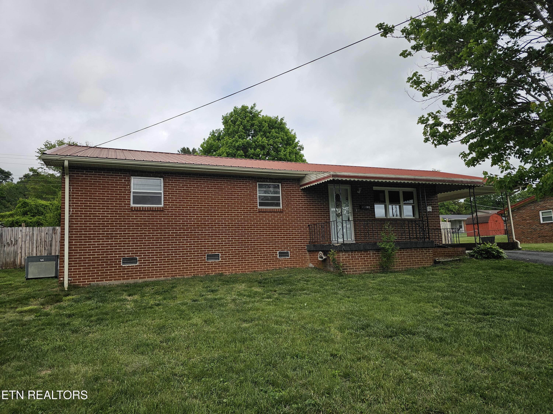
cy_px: 207
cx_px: 276
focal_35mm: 23
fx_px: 367
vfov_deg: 58.9
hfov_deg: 73.9
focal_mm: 6.3
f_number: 1.7
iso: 16
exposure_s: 1/1437
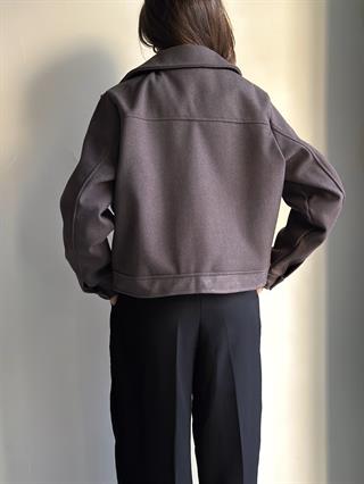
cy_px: 242
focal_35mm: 48
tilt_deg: -4.8
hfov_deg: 30.3
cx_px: 182
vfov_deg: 39.6
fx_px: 672
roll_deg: +0.3
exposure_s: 1/51
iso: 400
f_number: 1.78
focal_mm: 6.86
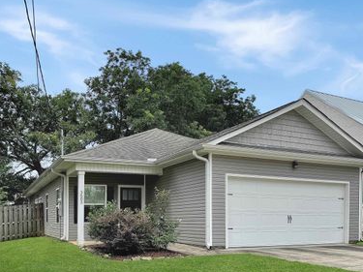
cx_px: 195
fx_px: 335
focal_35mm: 32
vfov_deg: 44.1
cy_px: 124
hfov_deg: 56.8
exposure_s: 1/4608
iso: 80
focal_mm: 6.76
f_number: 1.78
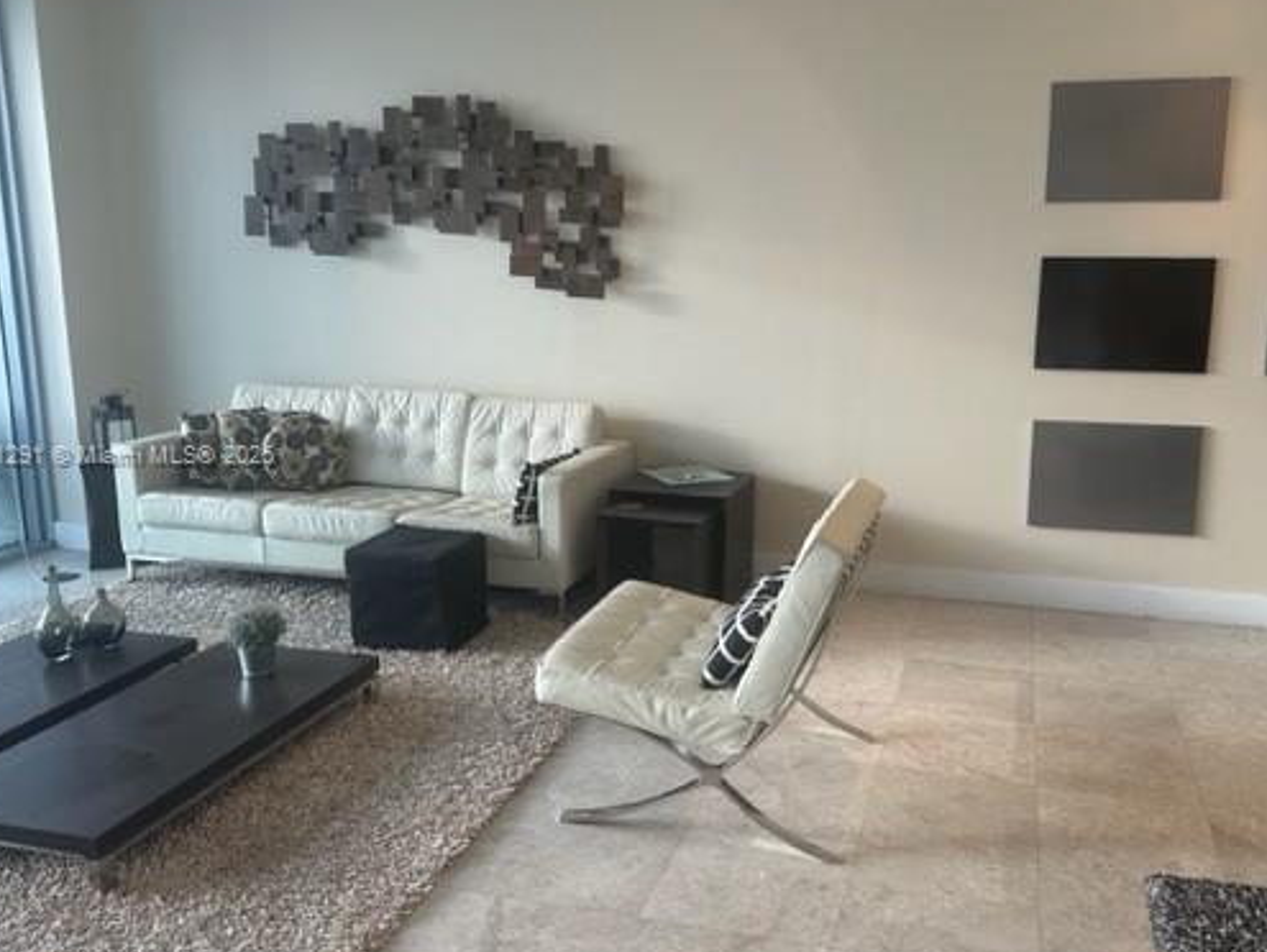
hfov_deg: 58.0
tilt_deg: -11.4
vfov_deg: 45.5
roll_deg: +0.0
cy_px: 458
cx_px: 740
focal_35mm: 31
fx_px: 1135
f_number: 1.78
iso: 64
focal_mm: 6.86
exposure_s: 1/153
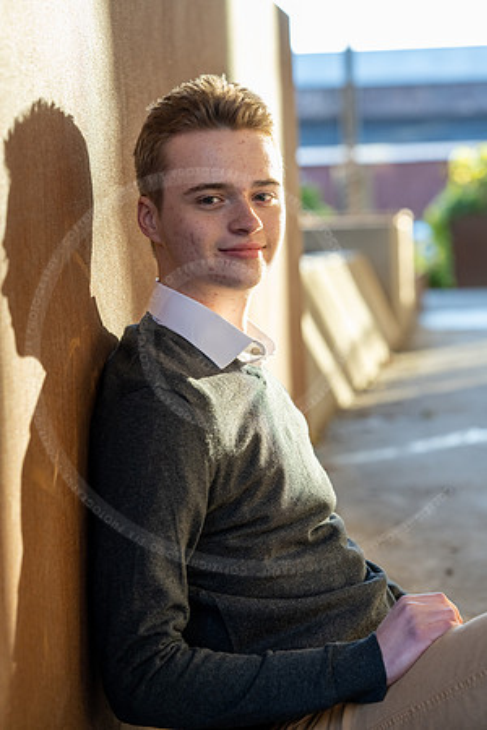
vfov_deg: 23.9
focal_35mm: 85
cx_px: 244
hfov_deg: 16.1
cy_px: 365
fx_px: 1725
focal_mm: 85
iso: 800
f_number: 4
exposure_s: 1/320
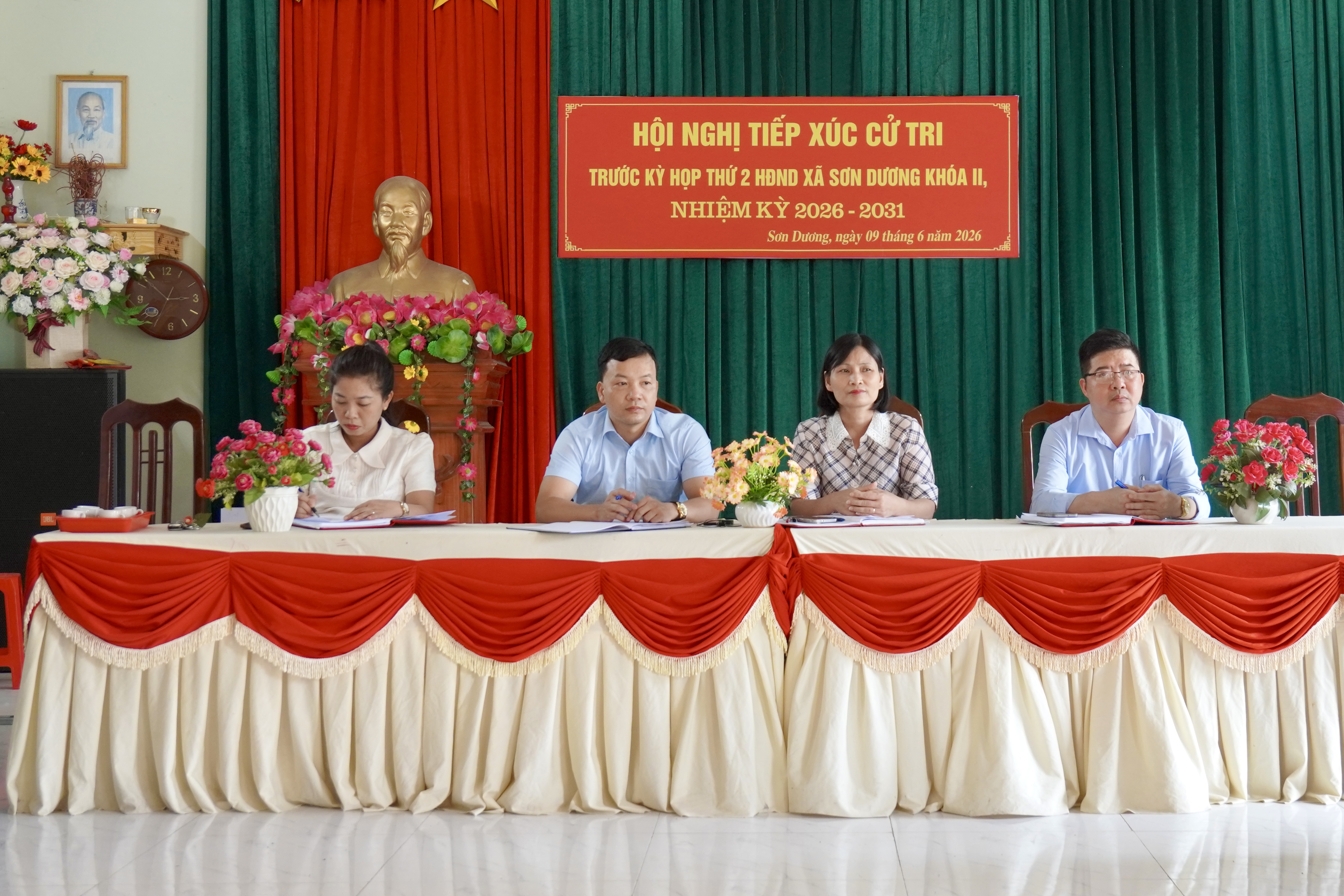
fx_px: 2381
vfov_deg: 21.3
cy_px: 360
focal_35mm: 64
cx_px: 825
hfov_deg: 31.4
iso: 500
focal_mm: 27
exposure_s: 1/80
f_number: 2.8
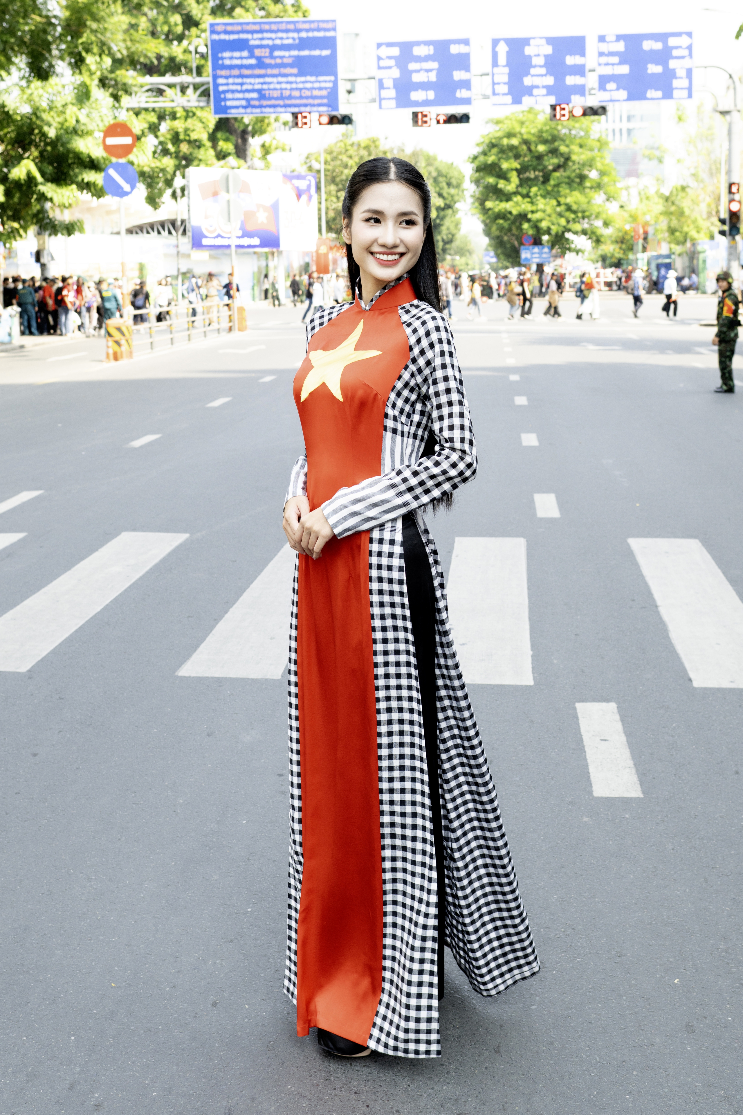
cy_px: 558
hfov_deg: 37.9
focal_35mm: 35
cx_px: 372
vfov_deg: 54.4
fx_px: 1083
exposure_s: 1/400
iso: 200
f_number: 5.6
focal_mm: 35
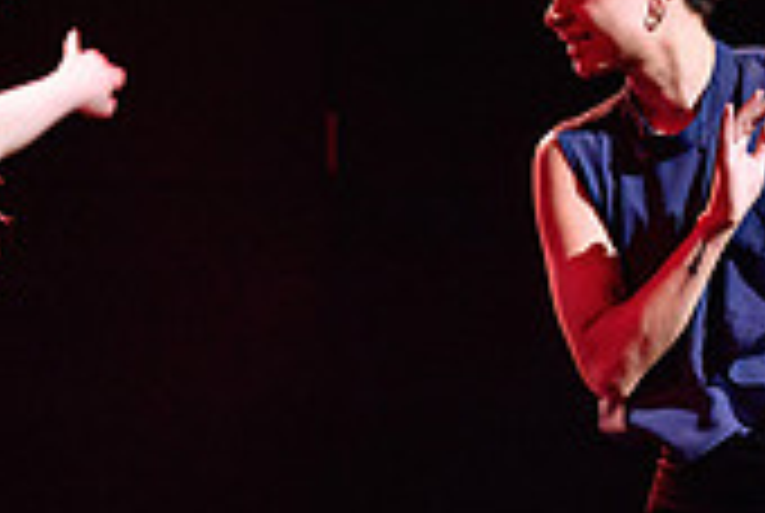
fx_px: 11985
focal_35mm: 563
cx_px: 228
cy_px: 494
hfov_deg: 3.7
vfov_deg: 2.5
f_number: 2.8
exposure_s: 1/200
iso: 1600
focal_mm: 140
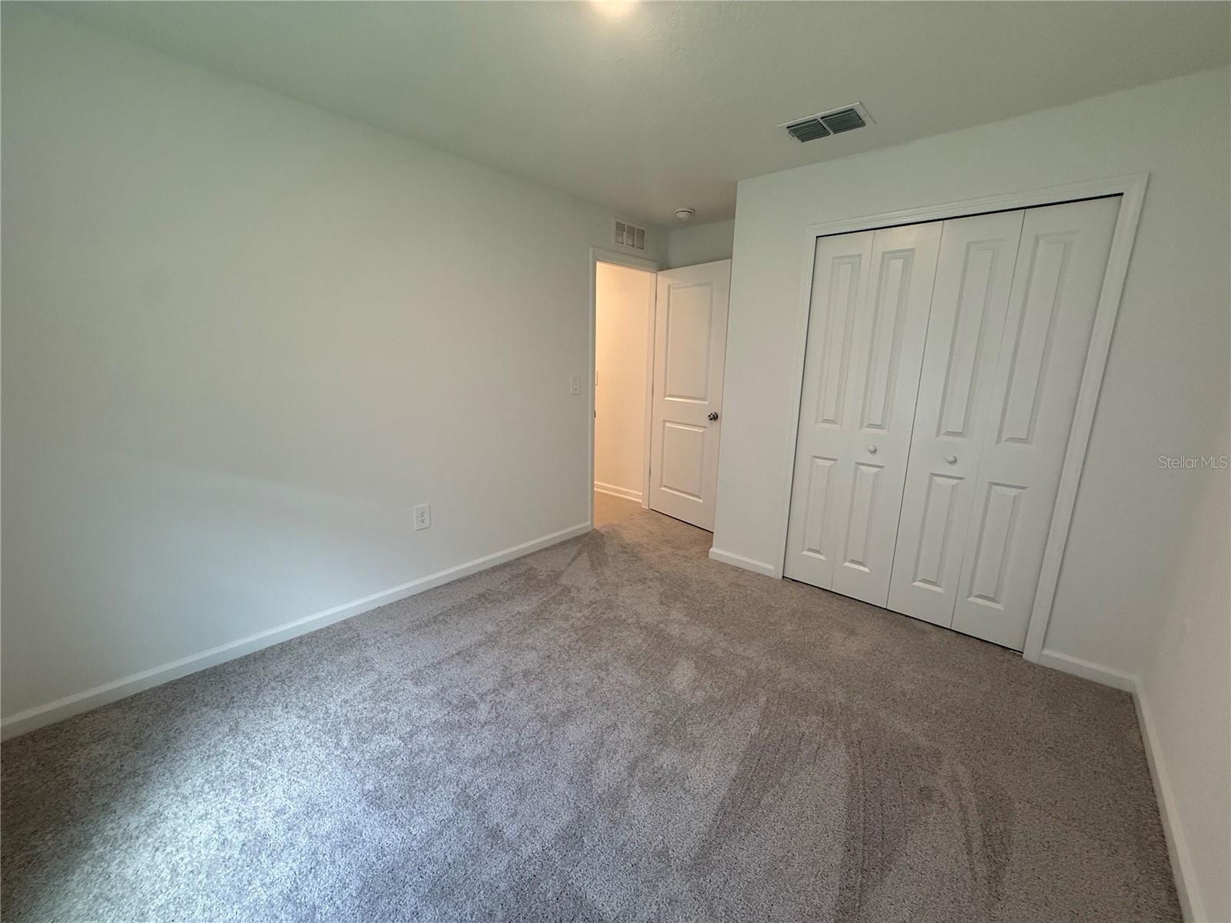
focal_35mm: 14
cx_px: 616
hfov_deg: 102.1
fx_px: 498
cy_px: 462
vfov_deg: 85.7
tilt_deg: -11.0
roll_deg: -0.7
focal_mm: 2.22
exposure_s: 1/120
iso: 200
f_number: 2.2
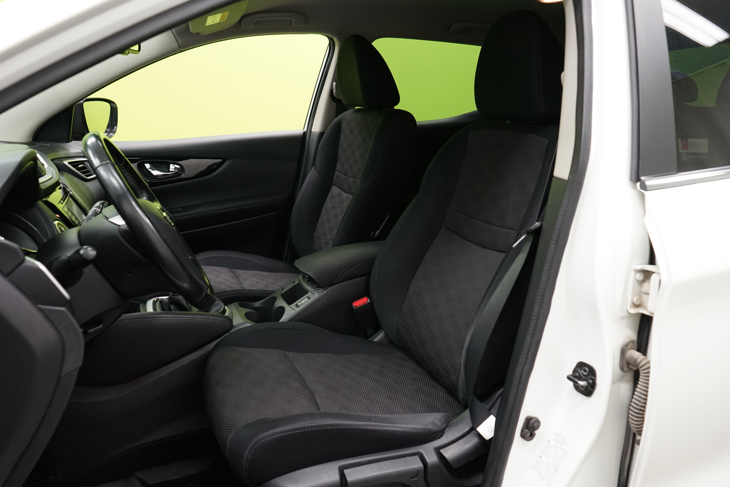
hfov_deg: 65.5
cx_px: 365
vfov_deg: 46.4
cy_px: 244
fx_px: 568
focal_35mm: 28
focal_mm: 28
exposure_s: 1/25
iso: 1250
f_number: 5.6
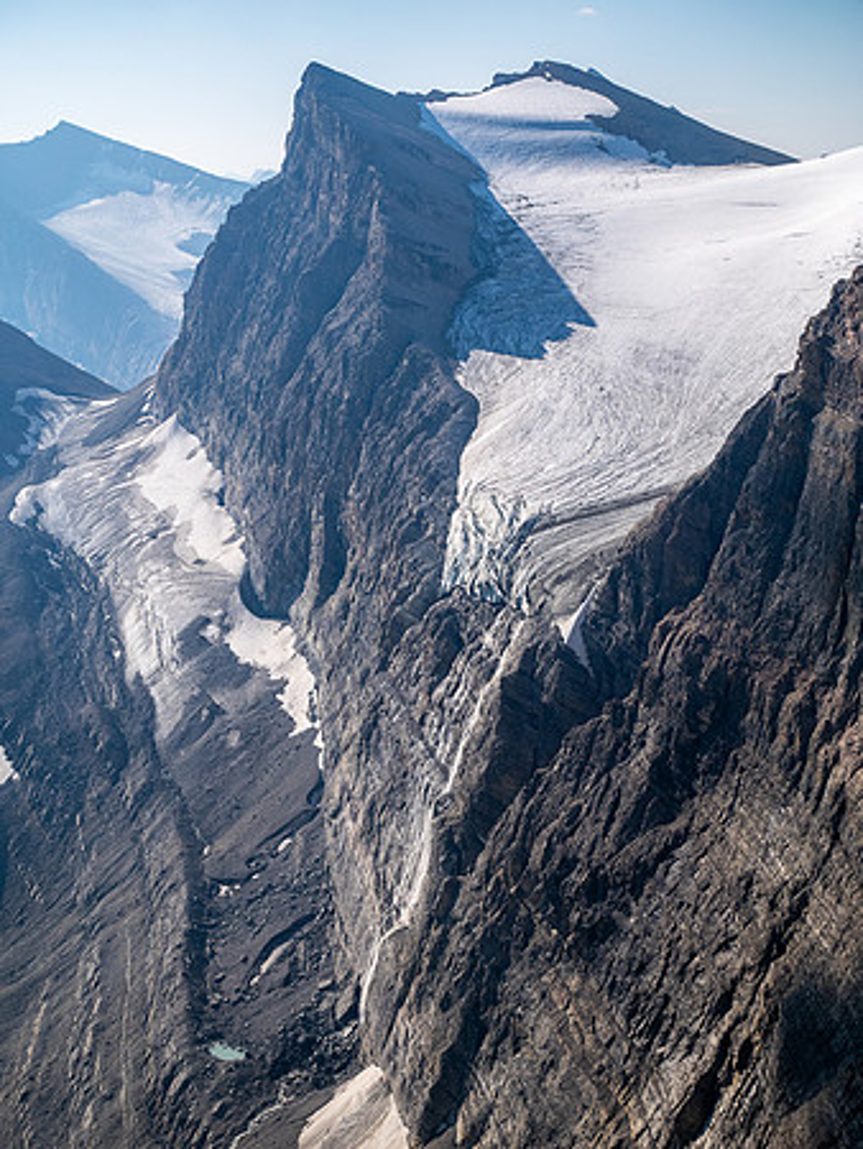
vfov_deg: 30.3
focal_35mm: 64
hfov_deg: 23.0
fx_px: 2125
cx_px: 432
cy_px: 574
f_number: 8
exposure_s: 1/800
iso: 200
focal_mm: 32
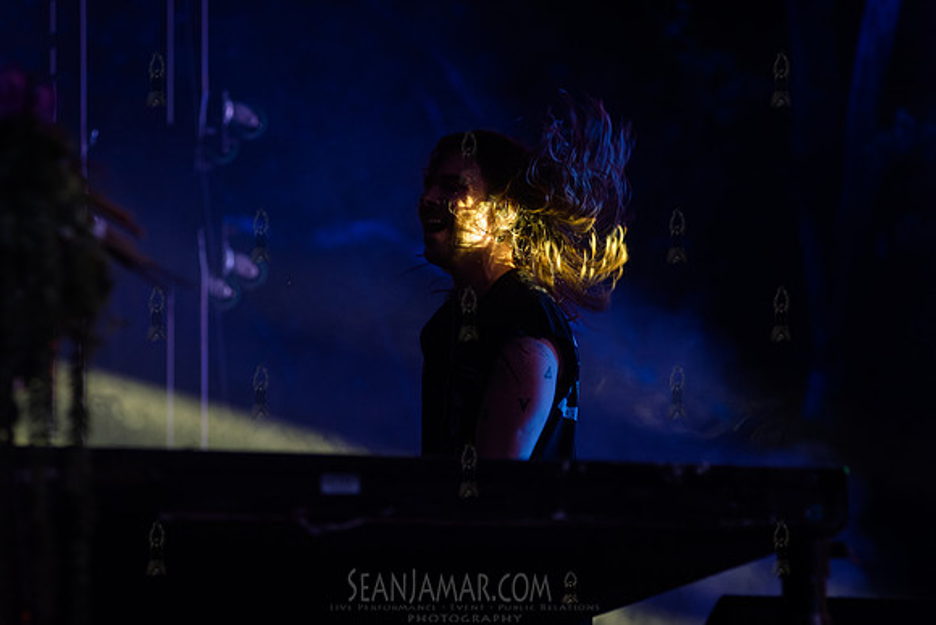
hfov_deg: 12.1
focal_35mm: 169
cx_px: 467
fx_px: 4408
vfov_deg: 8.1
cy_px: 348
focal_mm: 135
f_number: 4
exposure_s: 1/320
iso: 1000
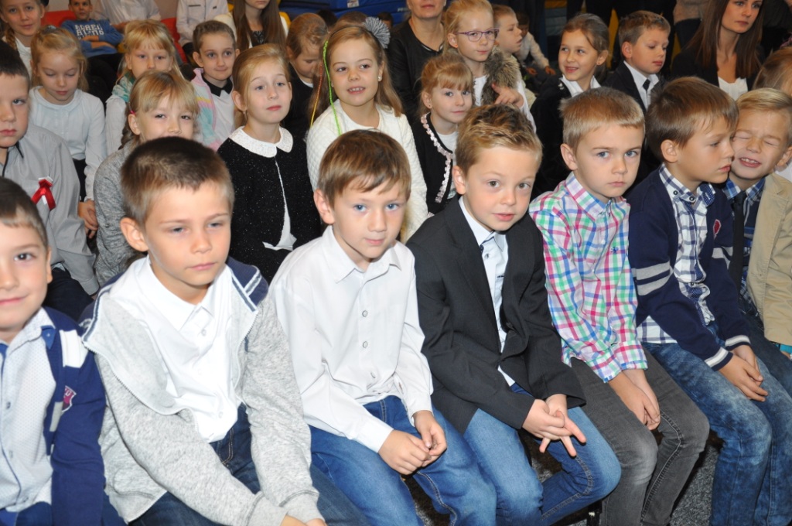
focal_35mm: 42
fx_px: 923
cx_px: 396
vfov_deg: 31.8
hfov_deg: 46.5
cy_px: 263
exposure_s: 1/60
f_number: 5
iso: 400
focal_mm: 28
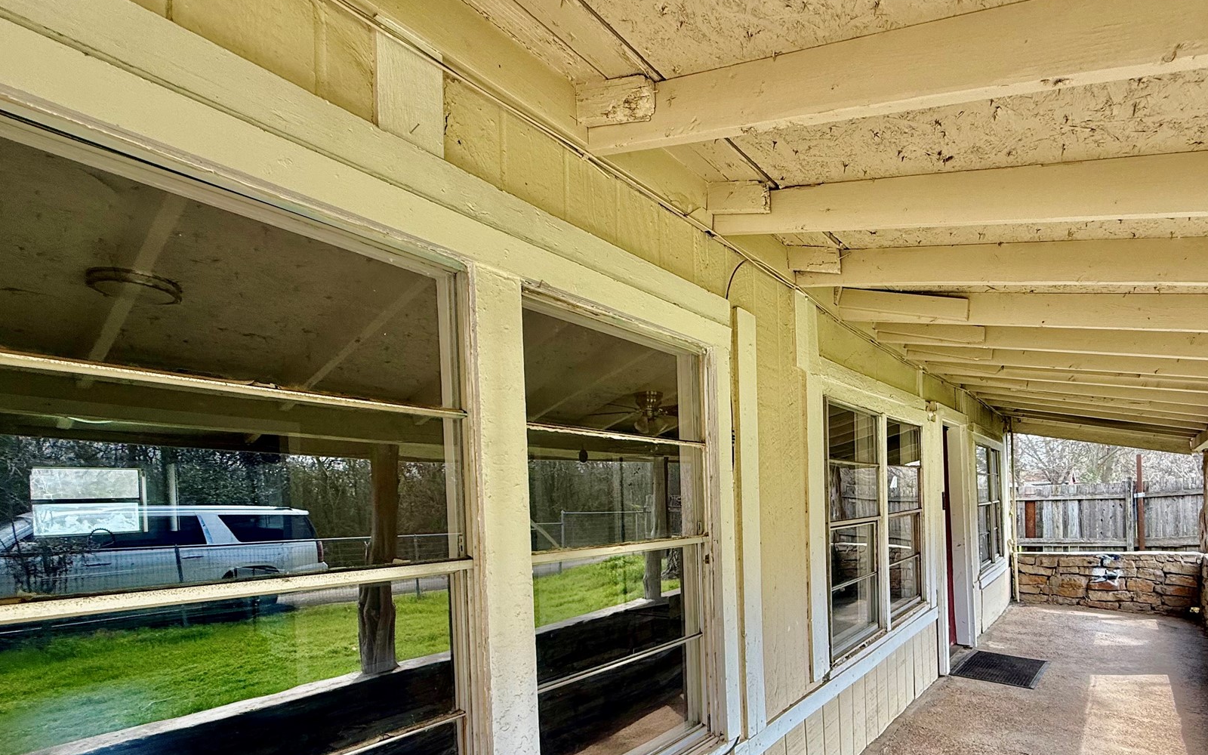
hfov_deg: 87.3
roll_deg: +2.0
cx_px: 699
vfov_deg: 60.6
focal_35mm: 19
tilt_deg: +0.6
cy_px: 508
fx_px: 626
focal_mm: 2.22
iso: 50
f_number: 2.2
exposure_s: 1/256
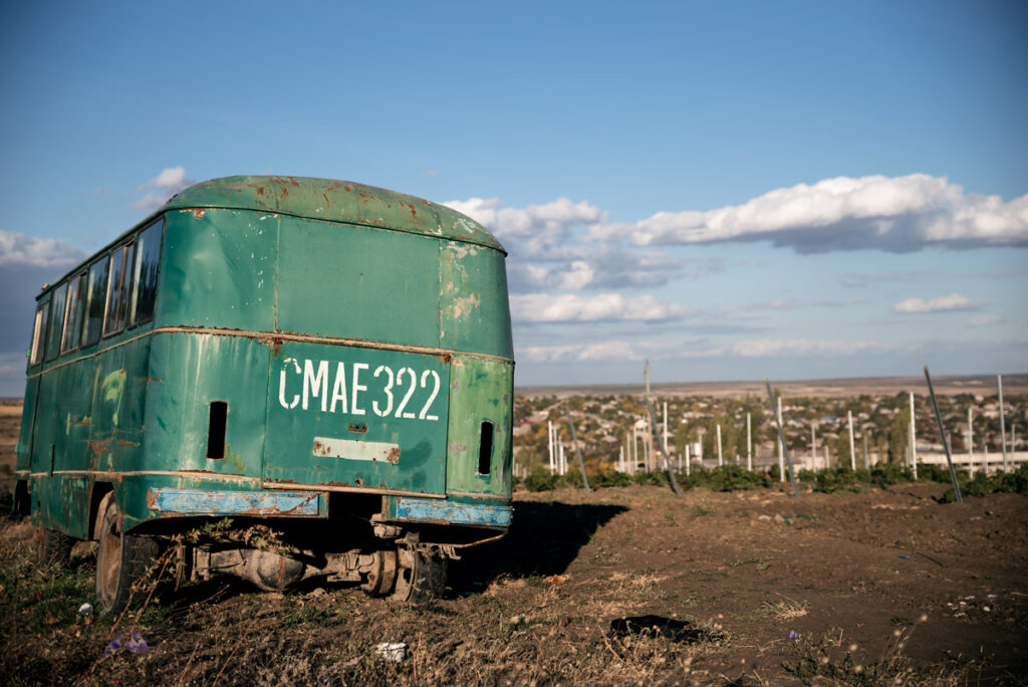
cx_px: 514
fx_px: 1514
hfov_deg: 37.5
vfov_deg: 25.6
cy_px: 344
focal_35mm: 53
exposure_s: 1/2000
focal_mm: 53
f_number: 2.8
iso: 100
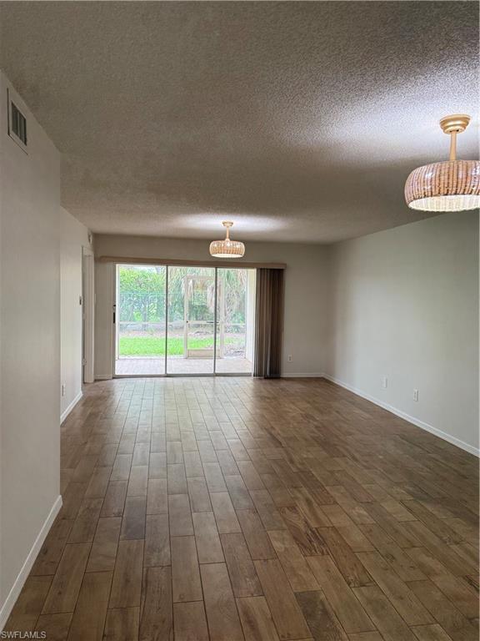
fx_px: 444
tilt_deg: -2.5
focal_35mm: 24
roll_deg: -1.9
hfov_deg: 56.8
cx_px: 240
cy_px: 320
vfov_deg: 71.6
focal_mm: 6.76
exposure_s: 1/120
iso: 160
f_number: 1.78
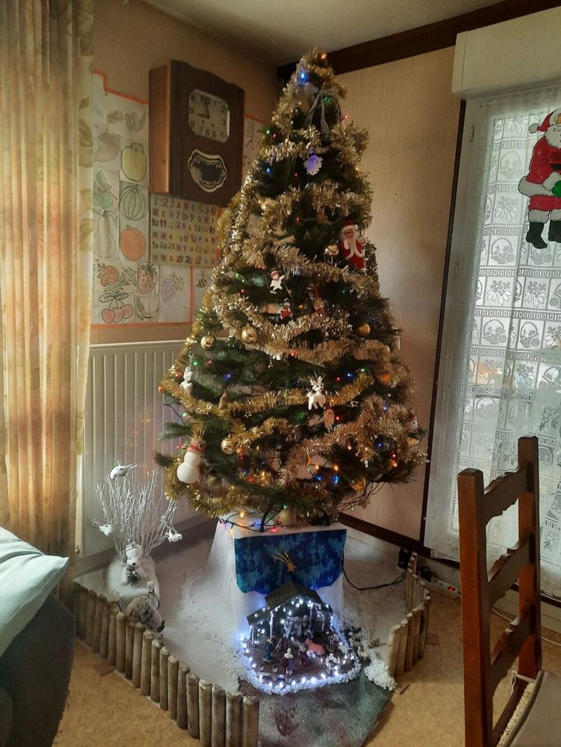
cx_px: 280
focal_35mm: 25
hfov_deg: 54.9
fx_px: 540
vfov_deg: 69.4
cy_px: 374
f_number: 2
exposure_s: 1/33
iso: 320
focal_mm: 4.6
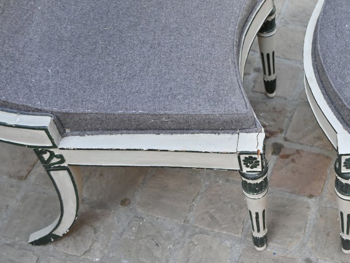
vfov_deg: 23.3
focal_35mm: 62
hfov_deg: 29.8
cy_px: 77
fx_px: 631
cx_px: 308
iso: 200
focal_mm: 23.5
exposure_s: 1/250
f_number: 4
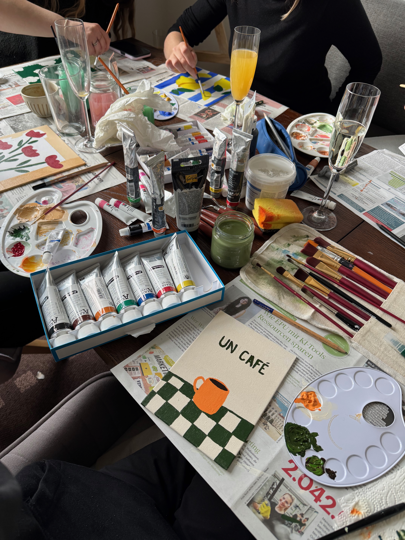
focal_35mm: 24
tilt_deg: -47.7
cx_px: 202
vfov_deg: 71.6
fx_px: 374
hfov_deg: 56.8
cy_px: 270
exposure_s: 1/121
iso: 125
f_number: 1.78
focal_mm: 6.76
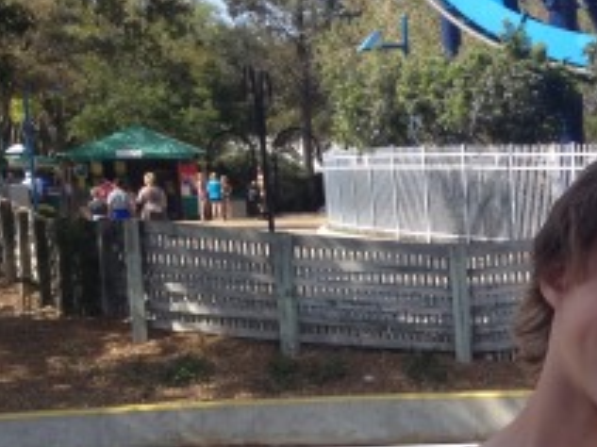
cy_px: 523
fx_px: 1827
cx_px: 854
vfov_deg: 13.6
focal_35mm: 106
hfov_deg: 17.0
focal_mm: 4.28
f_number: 2.4
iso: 50
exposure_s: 1/778
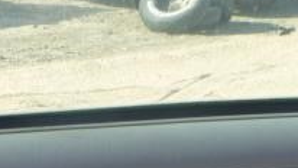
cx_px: 20
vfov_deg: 10.2
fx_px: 838
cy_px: 378
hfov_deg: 19.7
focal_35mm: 106
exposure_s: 1/160
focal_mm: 4.5
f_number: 3.9
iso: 100
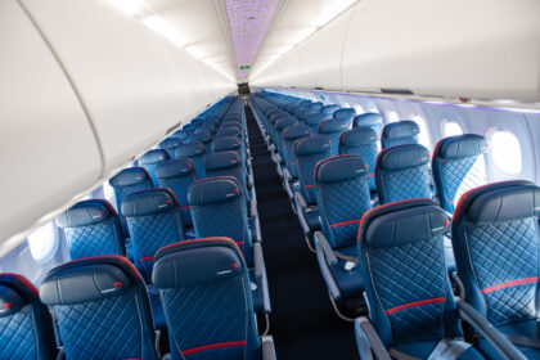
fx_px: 255
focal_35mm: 17
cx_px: 270
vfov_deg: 70.4
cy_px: 180
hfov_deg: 93.3
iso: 1000
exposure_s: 1/60
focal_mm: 17
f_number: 5
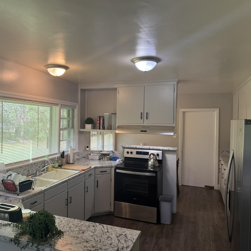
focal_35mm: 29
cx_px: 102
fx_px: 238
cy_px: 123
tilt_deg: -1.4
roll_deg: -1.3
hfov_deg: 55.3
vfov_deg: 55.6
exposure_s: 1/120
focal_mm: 6.76
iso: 125
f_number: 1.78
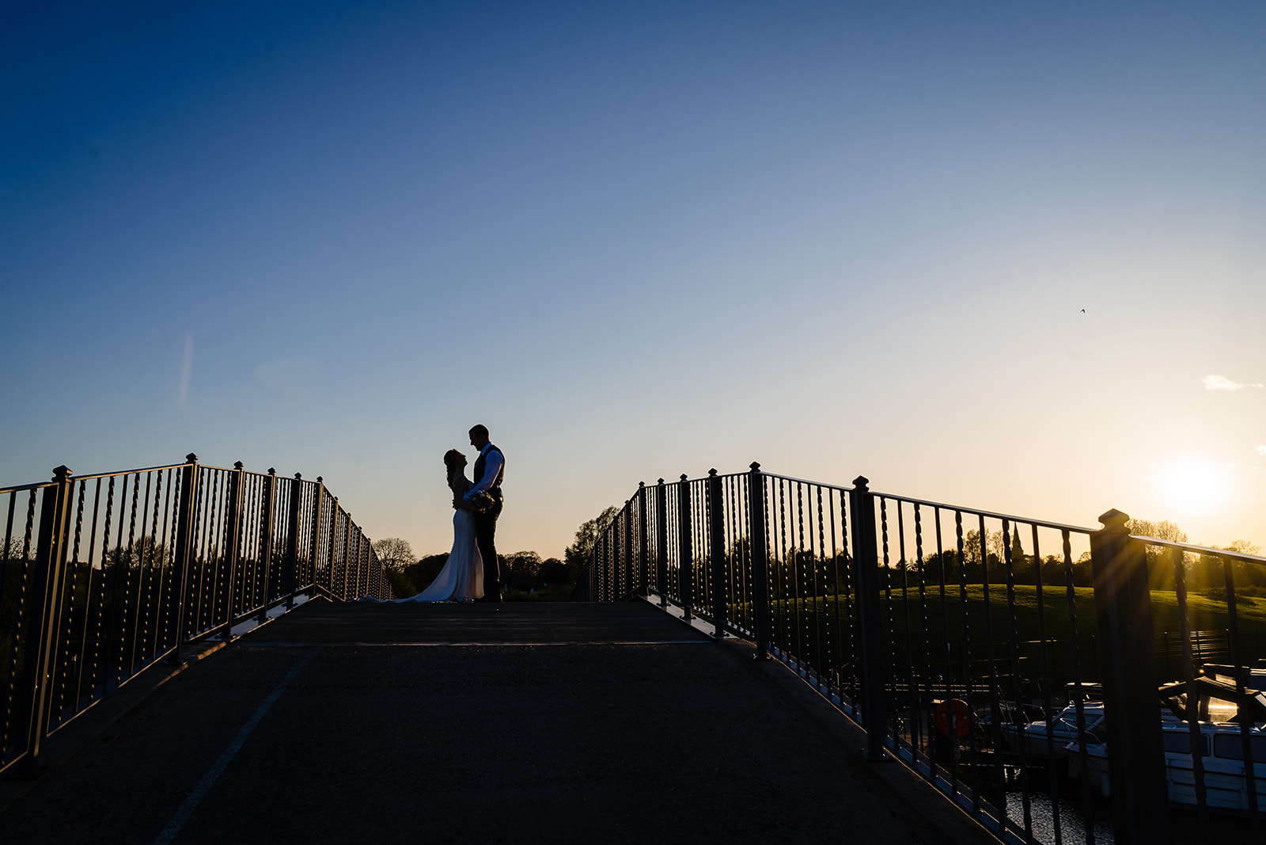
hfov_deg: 65.5
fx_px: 985
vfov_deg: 46.4
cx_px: 633
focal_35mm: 28
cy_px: 422
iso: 100
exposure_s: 1/250
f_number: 11
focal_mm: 28
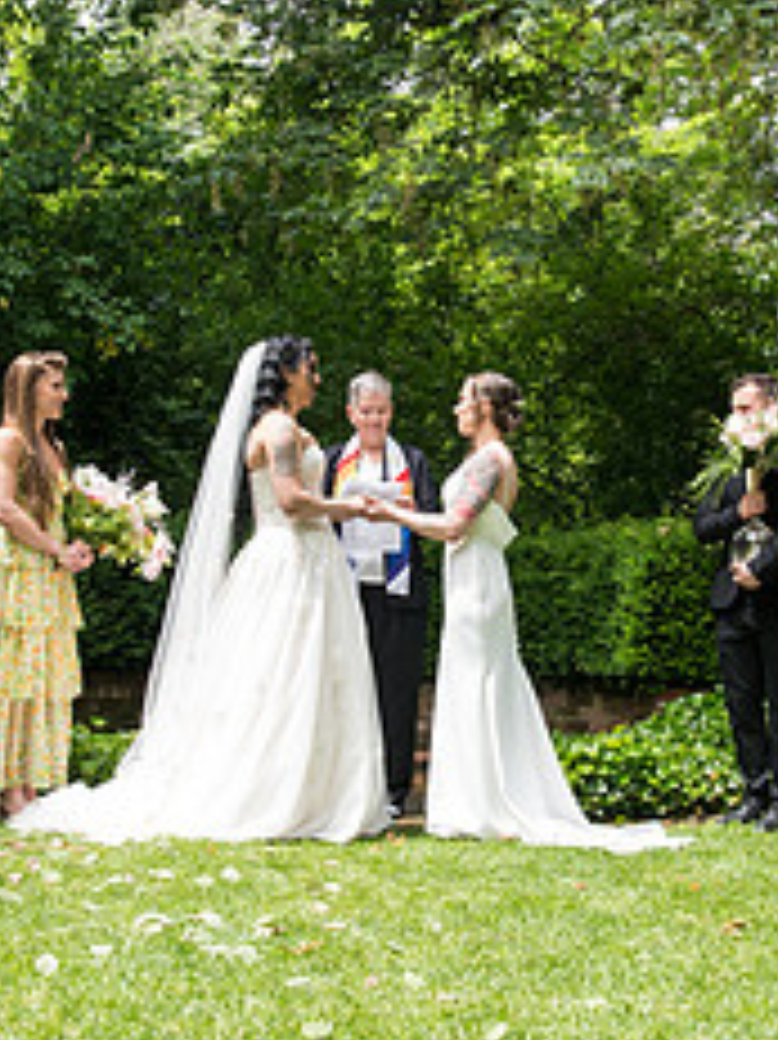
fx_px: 1740
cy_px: 466
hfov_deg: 25.2
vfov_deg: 33.2
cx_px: 463
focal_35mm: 58
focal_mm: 24
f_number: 5
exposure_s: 1/400
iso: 500
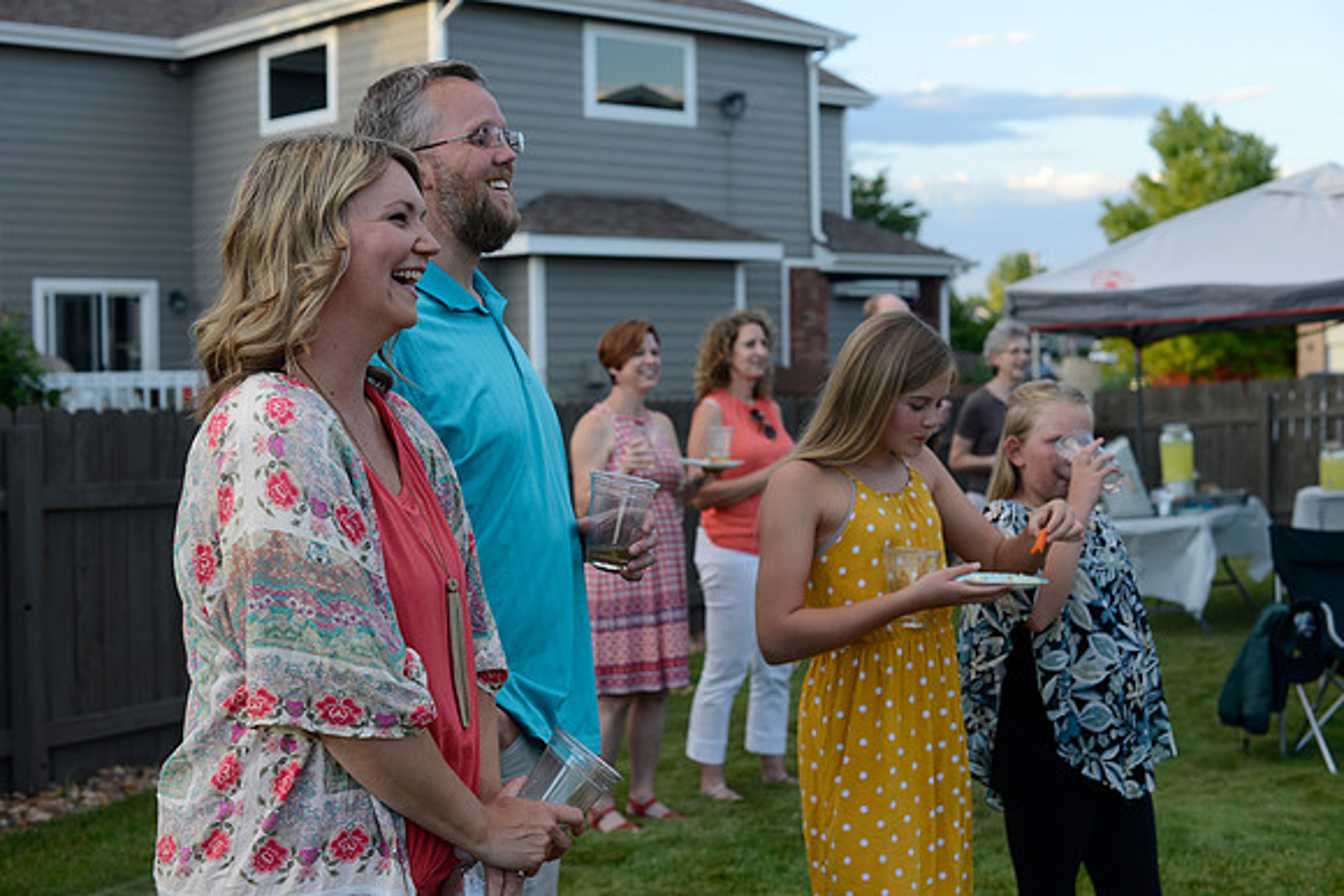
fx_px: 1867
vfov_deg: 27.0
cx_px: 672
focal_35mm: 50
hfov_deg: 39.6
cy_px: 448
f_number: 5
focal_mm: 50
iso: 400
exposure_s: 1/320
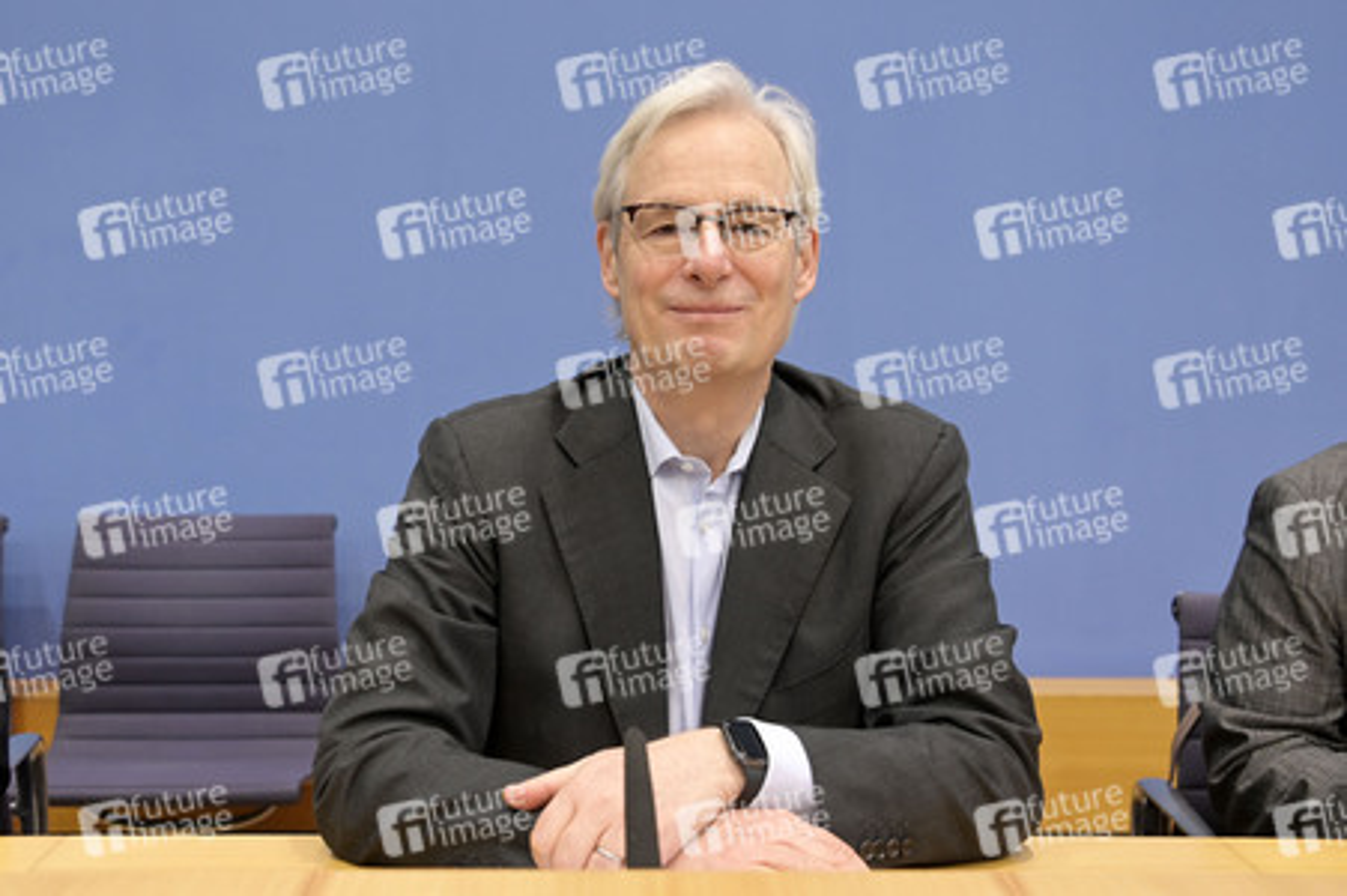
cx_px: 674
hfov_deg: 48.5
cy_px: 448
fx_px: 1496
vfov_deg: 33.4
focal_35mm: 40
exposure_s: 1/400
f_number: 5
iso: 3200
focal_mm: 40
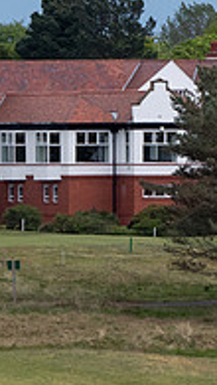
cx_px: -323
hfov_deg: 1.2
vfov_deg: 2.1
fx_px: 10513
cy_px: 110
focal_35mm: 1030
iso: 800
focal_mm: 200
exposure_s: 1/1000
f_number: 9
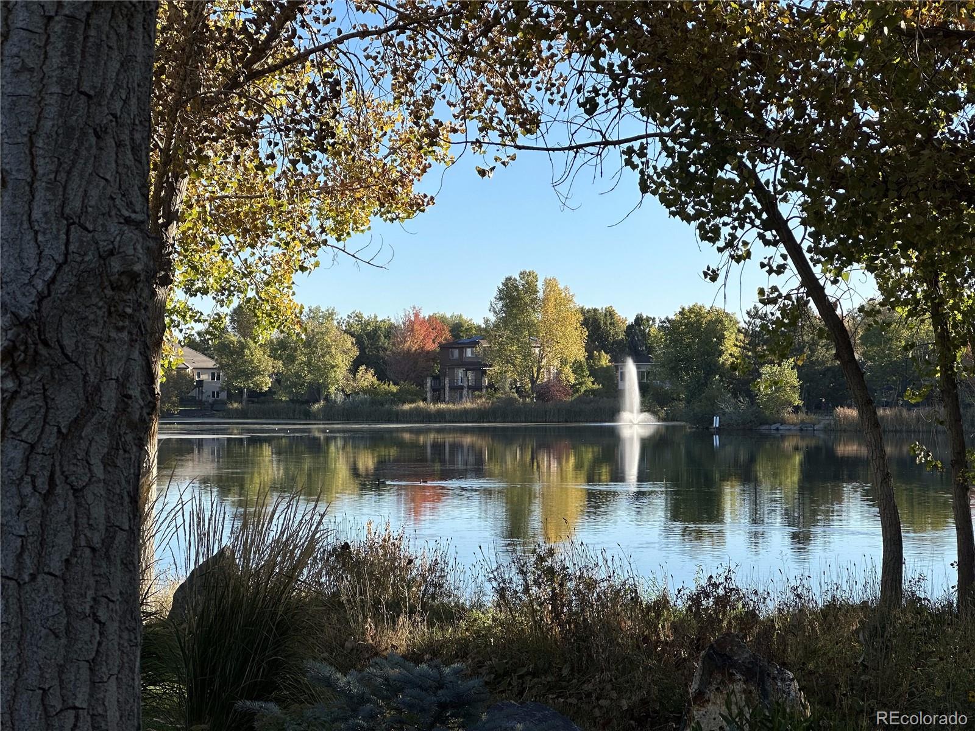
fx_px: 2169
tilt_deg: -0.3
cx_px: 488
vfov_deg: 19.1
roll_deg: +0.6
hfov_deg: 25.3
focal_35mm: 77
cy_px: 366
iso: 32
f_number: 2.8
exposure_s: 1/791
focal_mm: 9
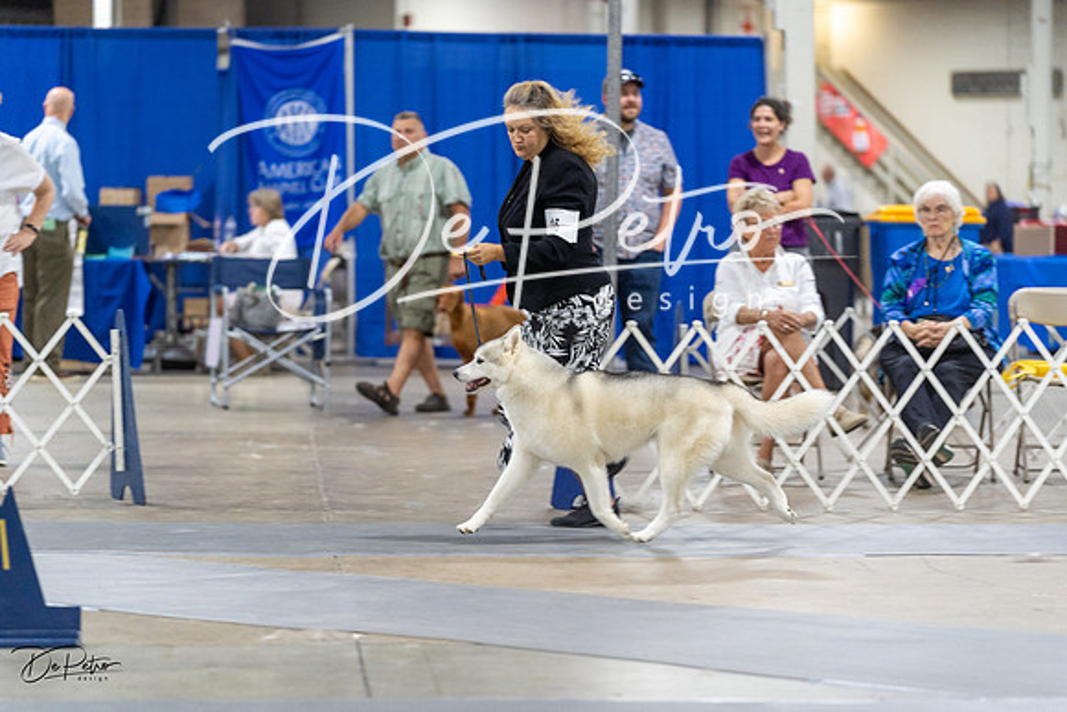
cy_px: 356
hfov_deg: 16.0
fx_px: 3794
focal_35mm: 128
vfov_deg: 10.7
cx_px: 534
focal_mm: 128
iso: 2000
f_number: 2.8
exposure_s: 1/160
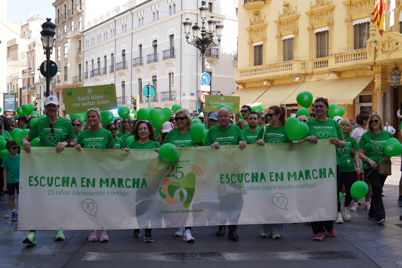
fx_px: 519
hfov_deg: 42.3
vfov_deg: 28.9
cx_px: 201
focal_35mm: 46
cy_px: 134
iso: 100
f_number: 4
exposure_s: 1/250
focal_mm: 31
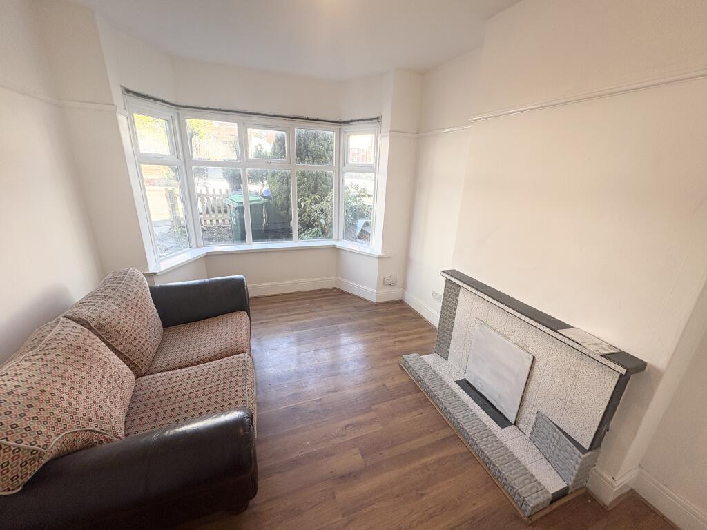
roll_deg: -1.5
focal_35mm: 14
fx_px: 286
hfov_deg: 102.1
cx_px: 354
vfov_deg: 85.7
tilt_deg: -18.5
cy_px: 265
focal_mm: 2.22
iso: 100
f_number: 2.2
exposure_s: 1/133
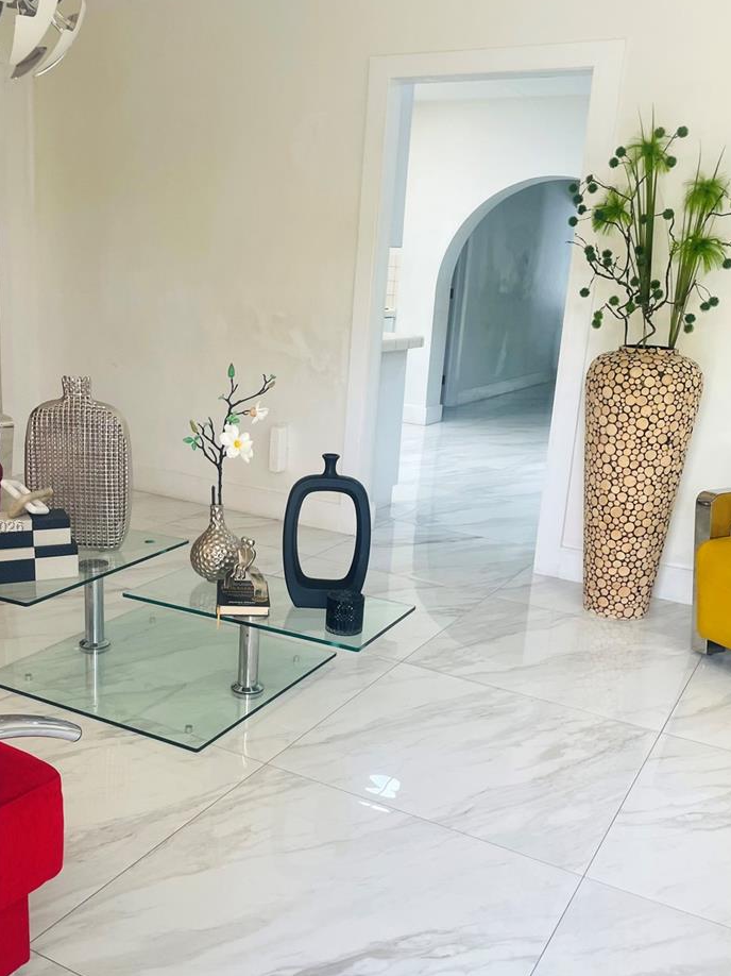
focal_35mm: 34
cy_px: 527
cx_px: 304
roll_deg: -2.7
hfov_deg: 41.6
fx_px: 958
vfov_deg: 53.9
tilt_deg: -15.1
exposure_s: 1/120
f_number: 1.6
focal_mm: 4.2
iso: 80
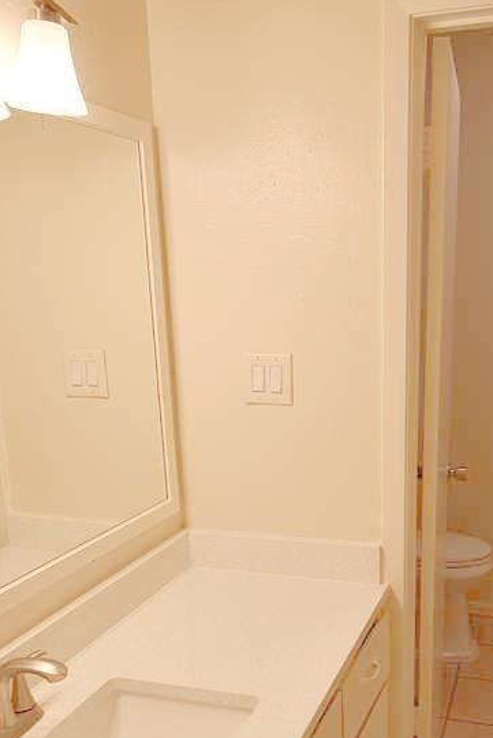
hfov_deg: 36.5
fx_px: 738
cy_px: 495
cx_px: 335
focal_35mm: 36
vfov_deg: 52.0
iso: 400
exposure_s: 1/160
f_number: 6.3
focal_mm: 19
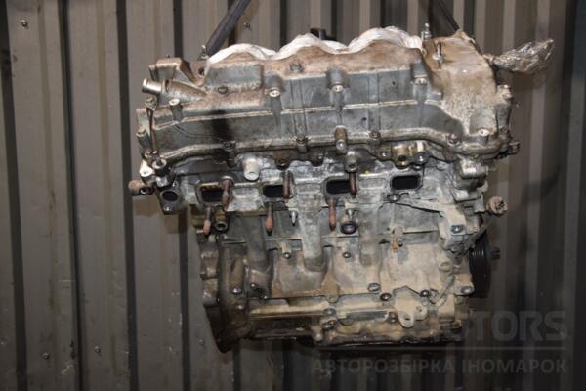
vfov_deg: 35.5
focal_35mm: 38
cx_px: 293
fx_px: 610
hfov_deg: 51.3
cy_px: 196
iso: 800
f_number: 5
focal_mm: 25
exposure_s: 1/60
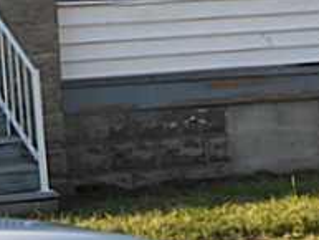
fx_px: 1983
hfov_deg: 9.1
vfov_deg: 6.7
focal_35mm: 215
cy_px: -248
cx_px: -53
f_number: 3.6
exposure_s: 1/160
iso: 50
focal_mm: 10.8
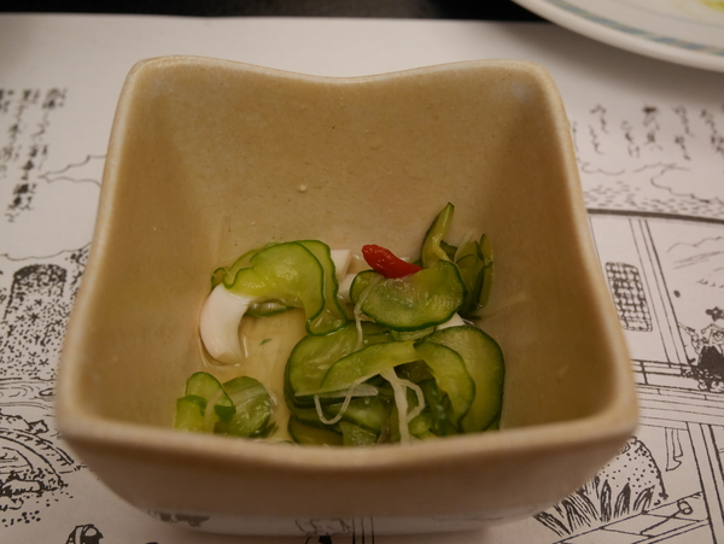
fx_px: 837
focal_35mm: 40
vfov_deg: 36.0
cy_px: 272
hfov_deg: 46.8
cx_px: 362
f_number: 4.6
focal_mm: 20
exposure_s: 1/60
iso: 1250
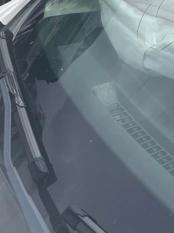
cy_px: 40
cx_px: 272
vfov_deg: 24.5
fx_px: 523
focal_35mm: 78
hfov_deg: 16.9
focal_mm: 4.2
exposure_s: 1/3205
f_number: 1.6
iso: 32
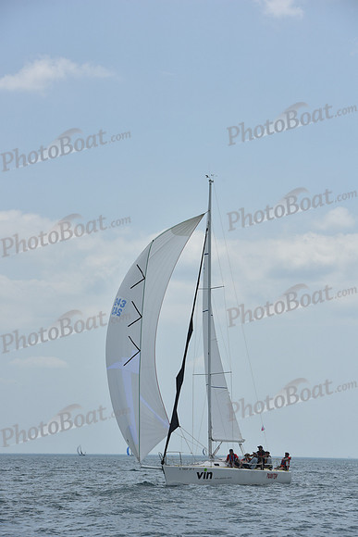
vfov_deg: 15.2
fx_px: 2012
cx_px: 179
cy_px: 268
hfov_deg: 10.2
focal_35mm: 135
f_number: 10
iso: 250
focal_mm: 135
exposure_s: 1/1250
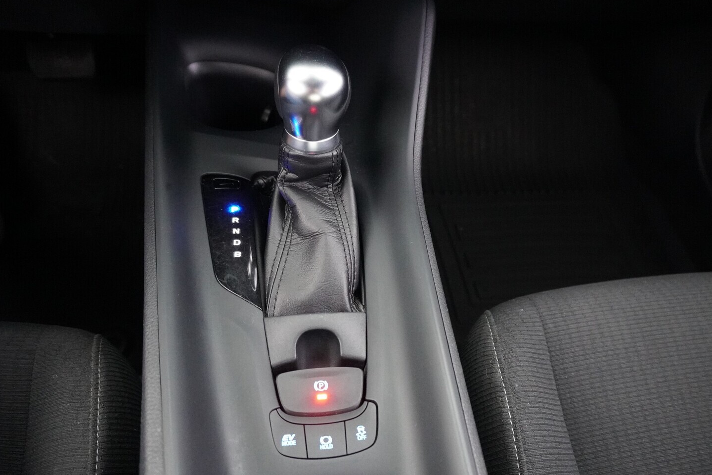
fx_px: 534
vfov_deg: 47.8
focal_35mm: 27
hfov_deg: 67.4
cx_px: 365
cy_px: 263
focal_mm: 16
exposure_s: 1/15
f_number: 3.5
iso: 6400
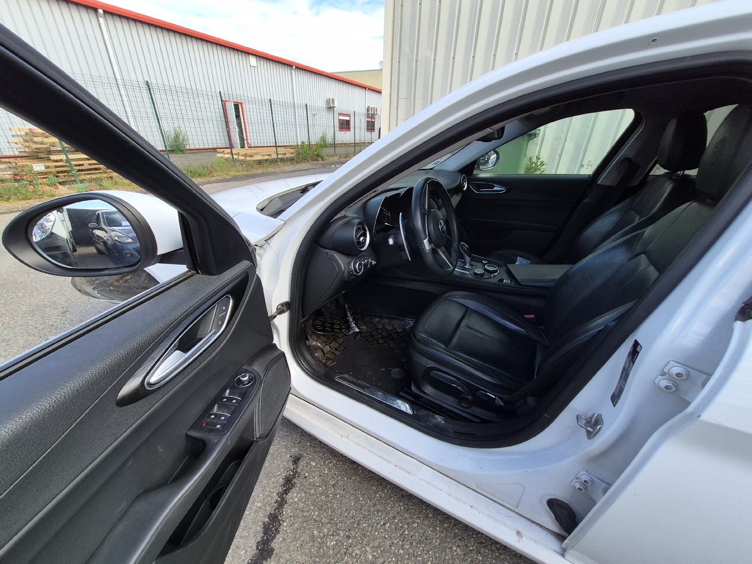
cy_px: 282
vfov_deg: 89.9
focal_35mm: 13
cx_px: 376
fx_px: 282
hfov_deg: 106.2
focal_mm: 1.74
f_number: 2.2
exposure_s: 1/500
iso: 40
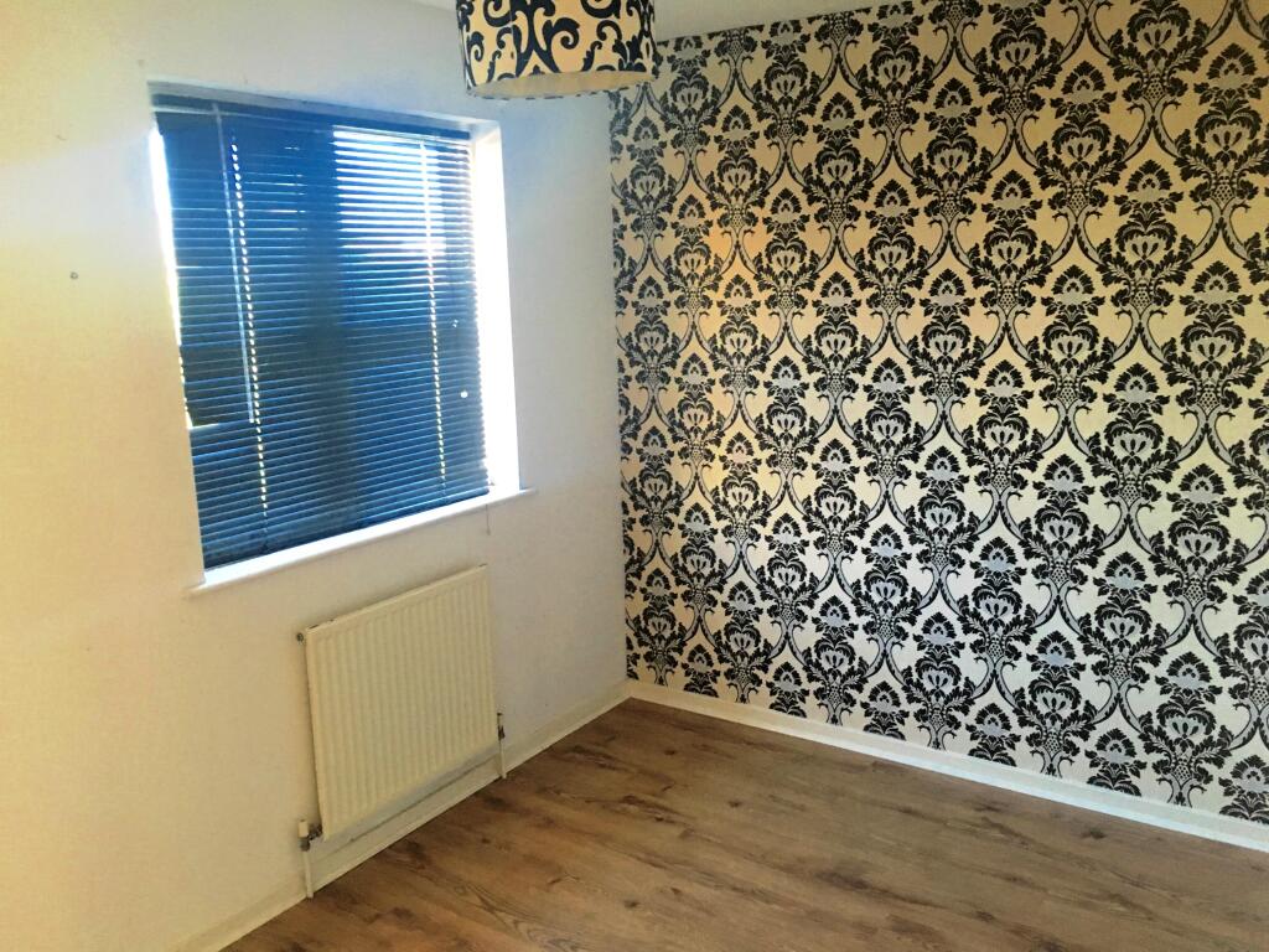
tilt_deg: -11.9
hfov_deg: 61.7
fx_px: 1063
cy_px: 476
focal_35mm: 29
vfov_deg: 48.2
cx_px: 634
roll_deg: +2.8
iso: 200
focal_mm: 4.15
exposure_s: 1/25
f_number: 2.2
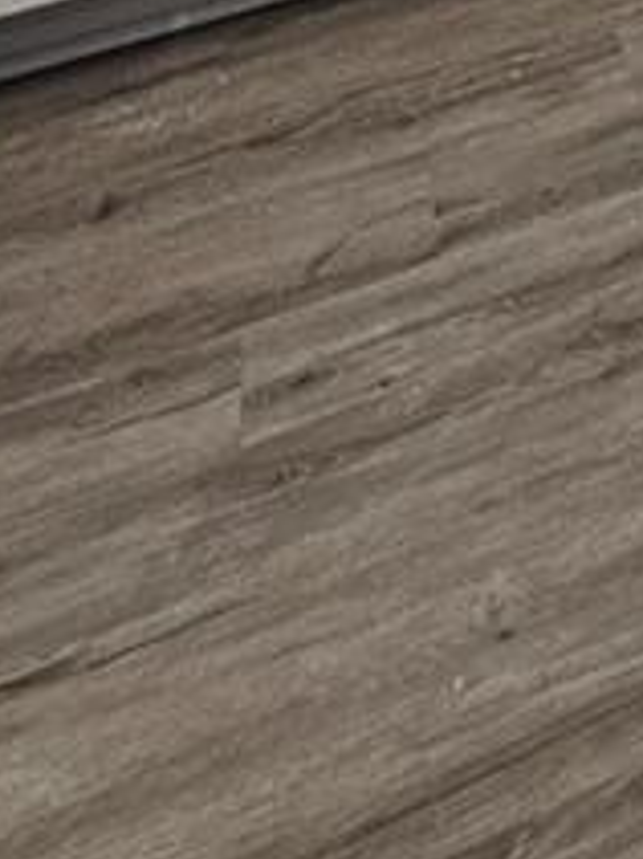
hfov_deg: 14.6
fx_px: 1835
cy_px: -1115
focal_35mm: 74
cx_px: 1453
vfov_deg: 15.8
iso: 50
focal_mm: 2.2
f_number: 2.2
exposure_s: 1/60
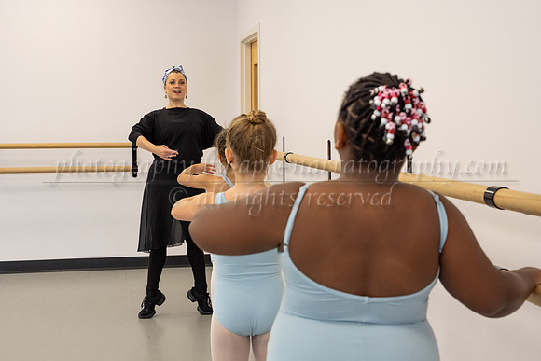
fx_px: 840
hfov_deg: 35.7
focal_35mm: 56
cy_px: 170
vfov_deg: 24.3
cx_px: 255
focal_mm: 52
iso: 640
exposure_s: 1/125
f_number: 5.6
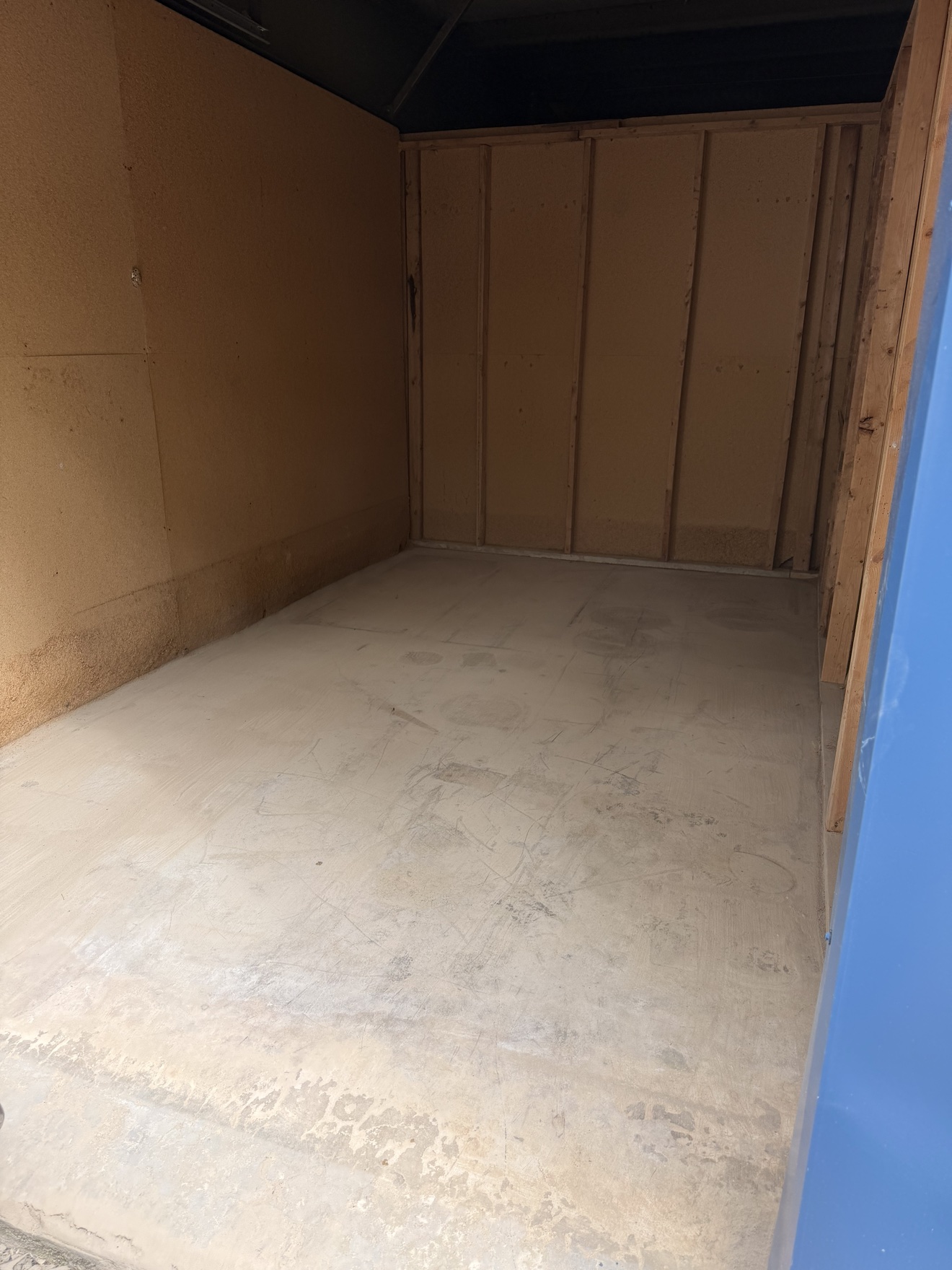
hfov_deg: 56.8
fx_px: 880
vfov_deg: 71.6
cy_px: 635
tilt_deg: -17.4
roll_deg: -1.2
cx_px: 476
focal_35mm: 24
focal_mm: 6.76
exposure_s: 1/165
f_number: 1.78
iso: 64
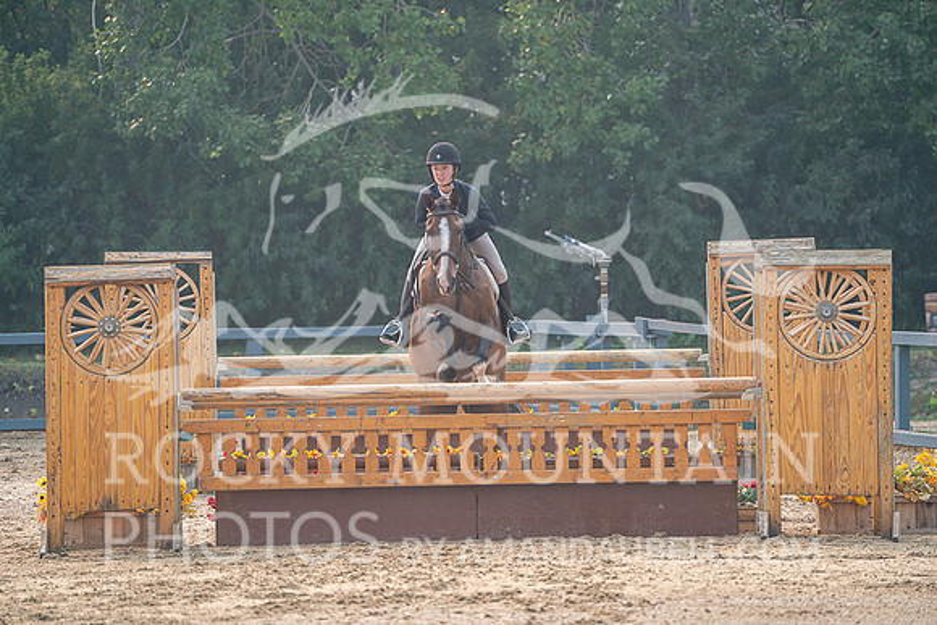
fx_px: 10413
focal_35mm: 400
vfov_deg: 3.4
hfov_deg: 5.2
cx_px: 468
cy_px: 312
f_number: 5.6
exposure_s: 1/640
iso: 500
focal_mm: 400
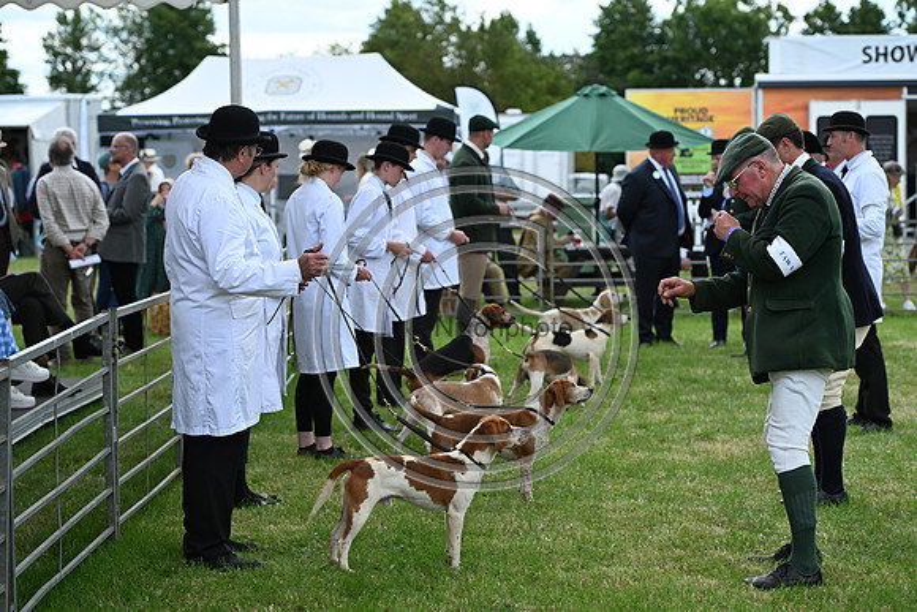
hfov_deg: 22.1
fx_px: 2344
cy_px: 306
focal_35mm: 92
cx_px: 458
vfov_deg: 14.9
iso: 320
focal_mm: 92
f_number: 4
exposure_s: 1/1250
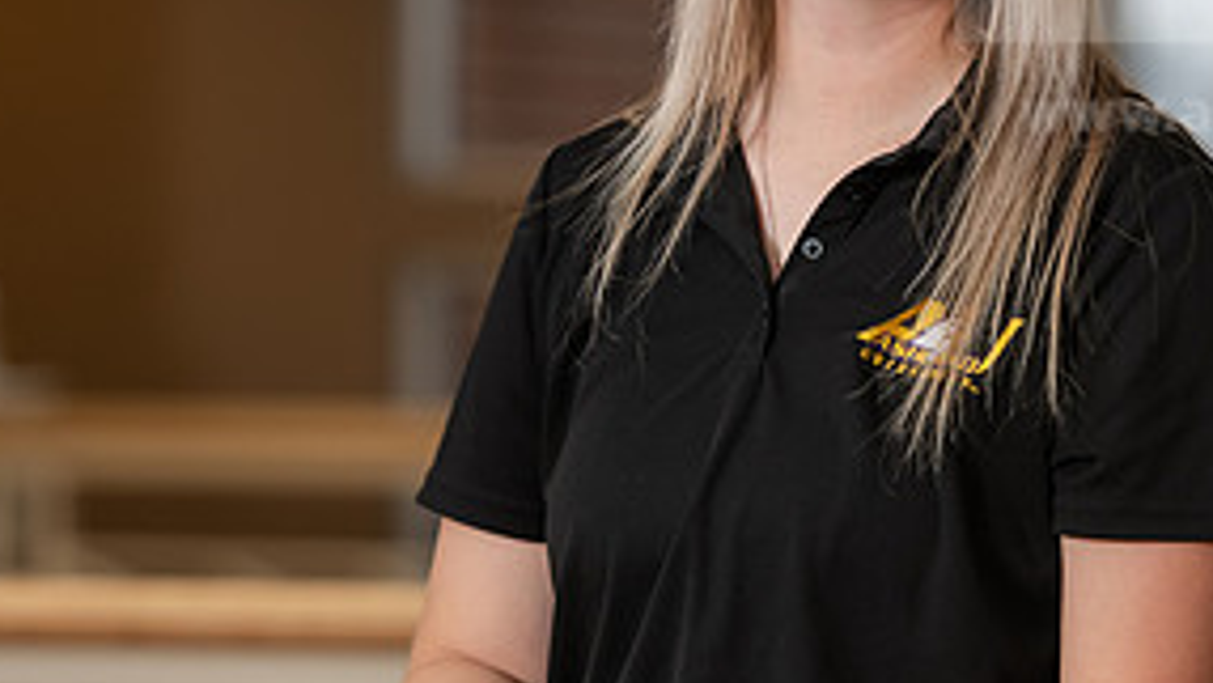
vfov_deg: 4.1
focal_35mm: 297
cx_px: 827
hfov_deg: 7.3
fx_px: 9554
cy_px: 202
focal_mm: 140
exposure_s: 1/200
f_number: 3.2
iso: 640
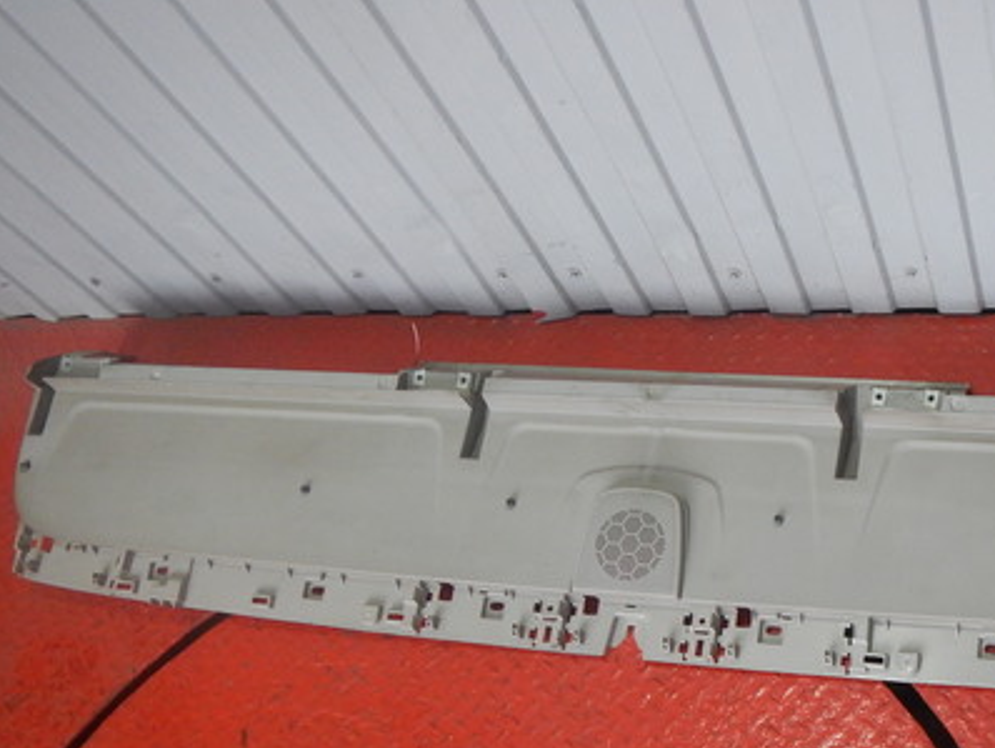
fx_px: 1294
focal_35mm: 45
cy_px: 493
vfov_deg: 32.0
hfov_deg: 40.8
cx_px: 752
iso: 400
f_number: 3.9
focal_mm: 5
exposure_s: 1/100
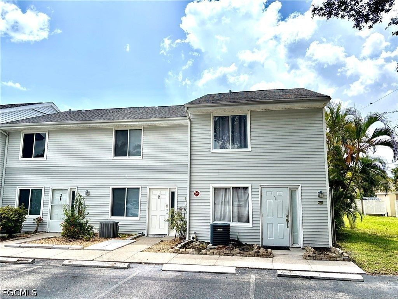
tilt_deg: +9.7
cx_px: 199
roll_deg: +2.1
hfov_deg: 67.3
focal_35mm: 26
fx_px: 299
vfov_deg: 53.1
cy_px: 150
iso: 64
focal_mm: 5.96
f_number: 1.6
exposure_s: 1/7813
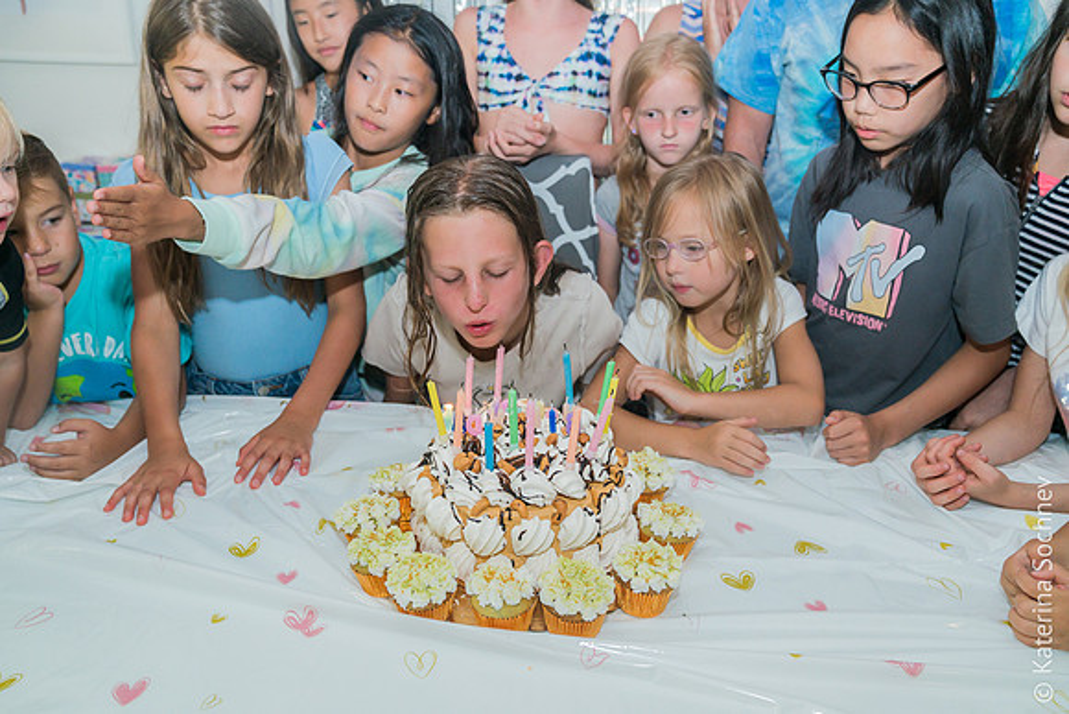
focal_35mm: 29
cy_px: 357
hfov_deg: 63.6
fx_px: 861
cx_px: 534
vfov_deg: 45.0
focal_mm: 29
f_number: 4.5
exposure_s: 1/250
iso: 5000
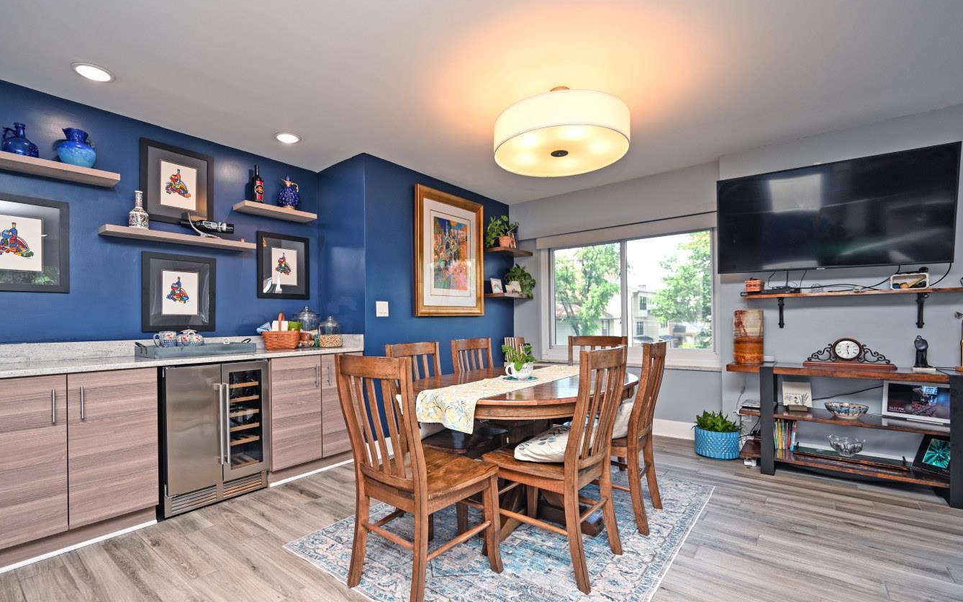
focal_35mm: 16
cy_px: 321
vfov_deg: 71.2
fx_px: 420
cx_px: 453
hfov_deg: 97.7
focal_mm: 14
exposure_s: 1/60
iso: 220
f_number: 4
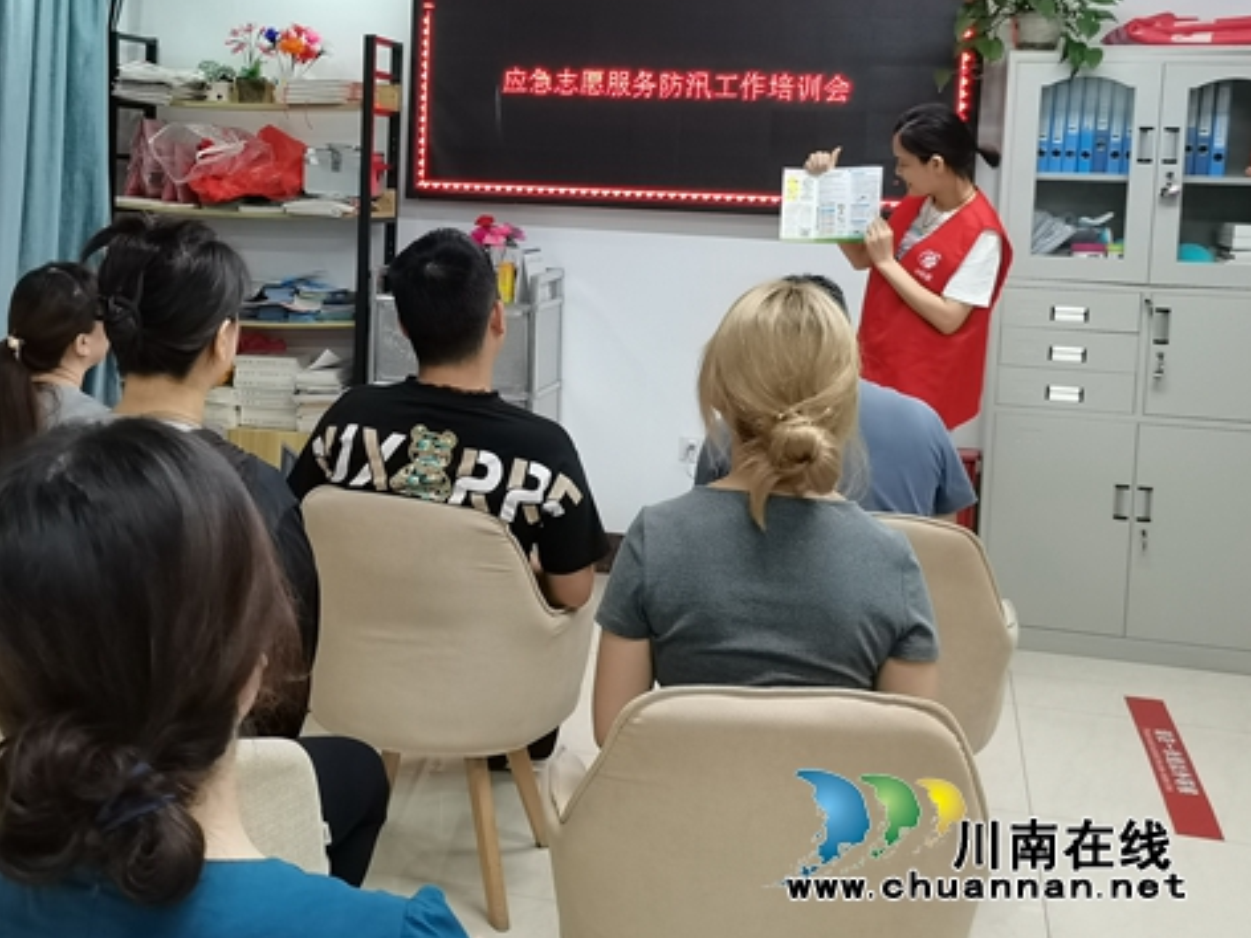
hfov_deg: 44.5
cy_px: 318
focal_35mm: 42
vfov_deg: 34.1
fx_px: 1518
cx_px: 482
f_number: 1.8
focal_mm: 5.58
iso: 400
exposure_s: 1/60
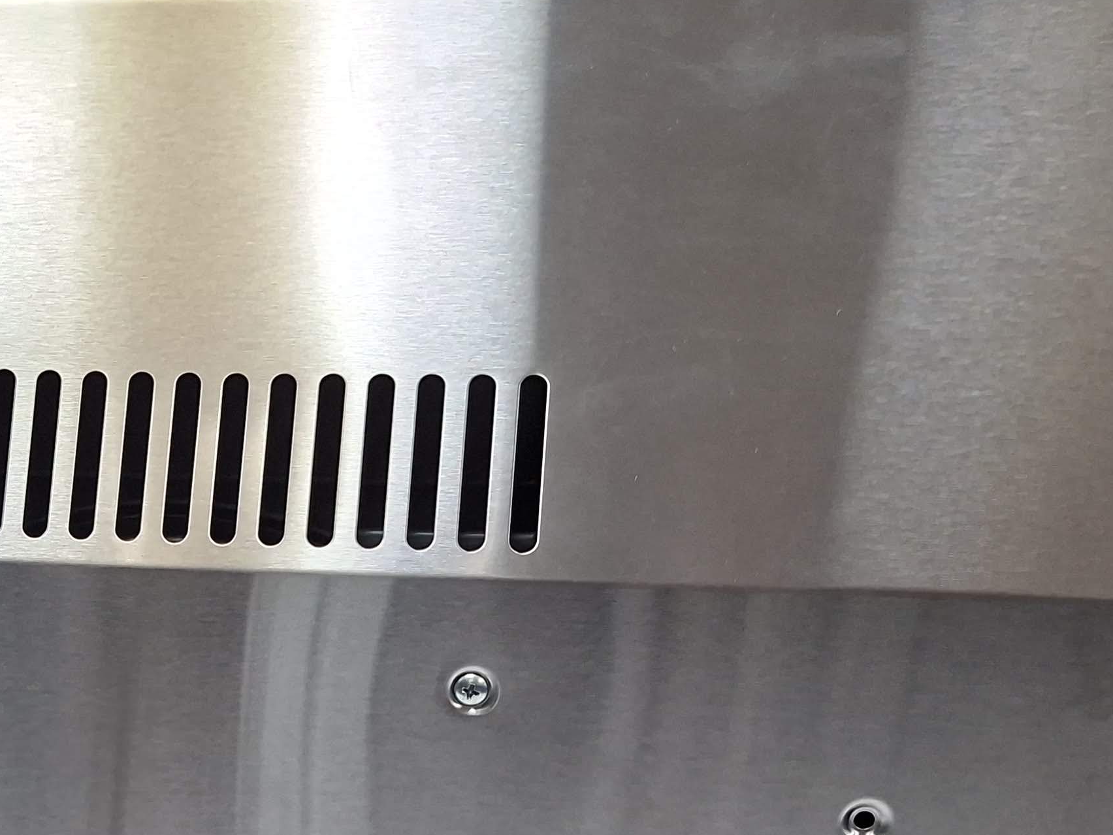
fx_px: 1736
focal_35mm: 54
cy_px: 795
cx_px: 49
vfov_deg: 25.9
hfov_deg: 33.1
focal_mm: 5.54
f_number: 1.8
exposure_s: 1/120
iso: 250
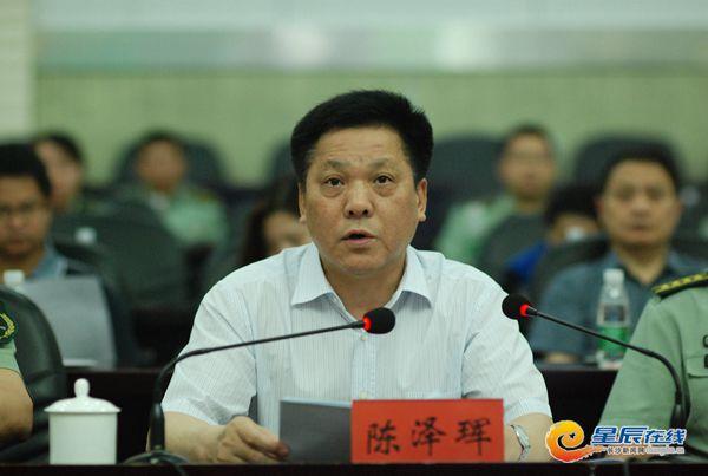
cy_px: 238
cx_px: 354
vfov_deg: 10.8
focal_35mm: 128
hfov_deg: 16.0
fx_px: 2513
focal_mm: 85
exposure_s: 1/160
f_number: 1.8
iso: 1100
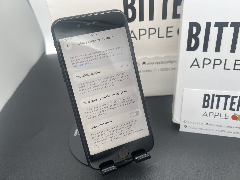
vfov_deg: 53.1
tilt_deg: -38.4
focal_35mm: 26
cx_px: 120
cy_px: 90
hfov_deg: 67.3
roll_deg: +6.4
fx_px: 180
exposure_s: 1/302
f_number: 1.5
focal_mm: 5.7
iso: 50
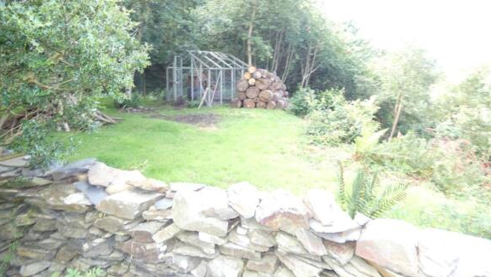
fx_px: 287
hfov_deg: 81.2
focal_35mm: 22
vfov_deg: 51.0
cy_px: 104
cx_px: 245
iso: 80
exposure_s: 1/40
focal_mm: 3.6
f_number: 2.8
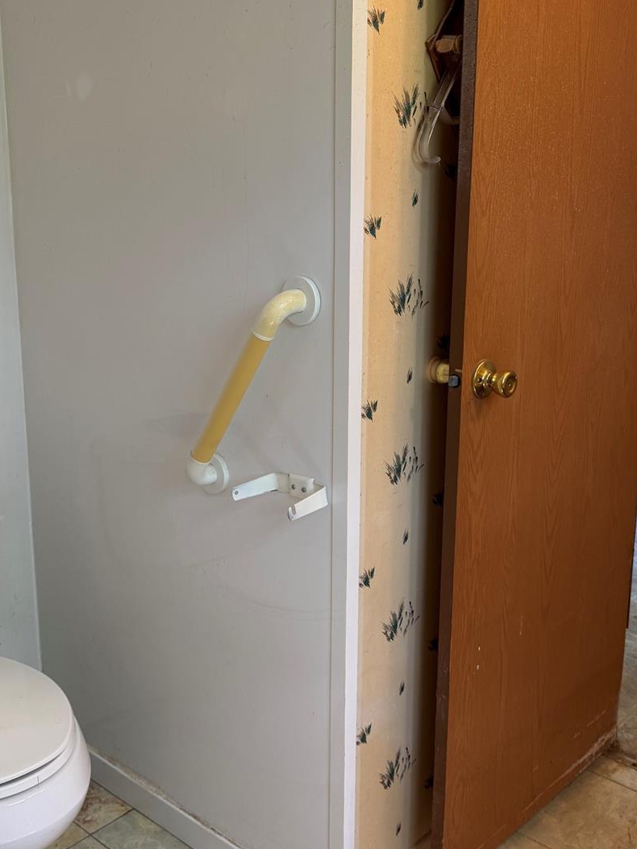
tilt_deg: -12.6
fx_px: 859
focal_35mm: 35
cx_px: 377
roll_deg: -2.0
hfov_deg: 40.6
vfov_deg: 52.6
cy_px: 412
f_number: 1.78
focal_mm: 6.76
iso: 100
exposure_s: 1/120
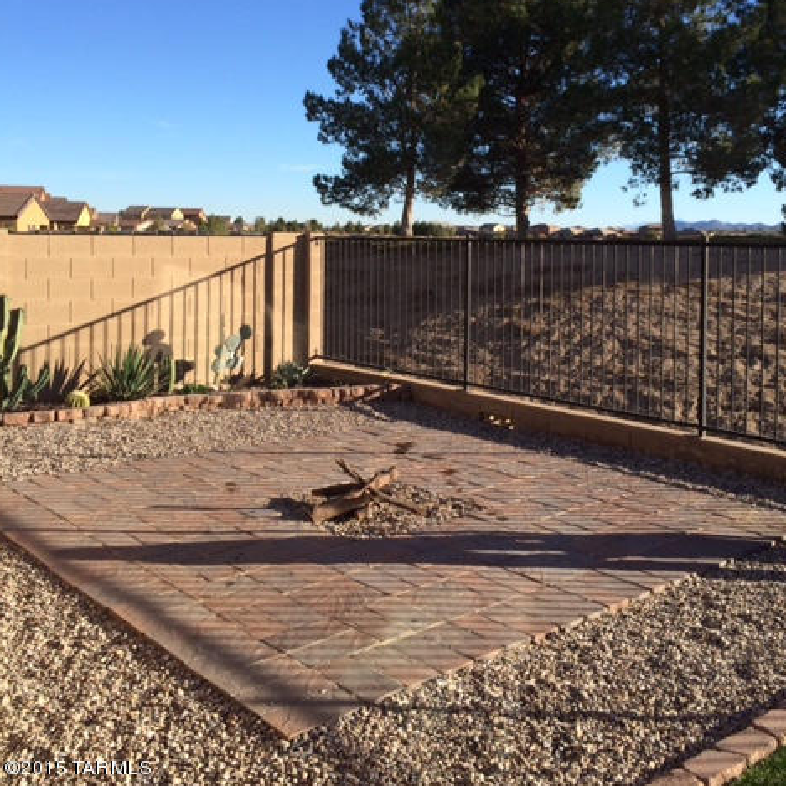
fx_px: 899
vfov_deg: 46.6
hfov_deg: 47.2
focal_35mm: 35
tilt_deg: -2.7
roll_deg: -0.1
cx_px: 397
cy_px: 271
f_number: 2.2
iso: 32
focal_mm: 4.15
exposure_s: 1/1368
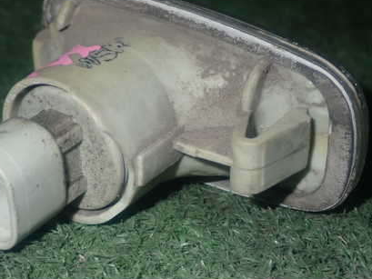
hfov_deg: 23.0
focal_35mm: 85
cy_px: 125
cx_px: 142
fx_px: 914
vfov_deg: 17.4
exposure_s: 1/60
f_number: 10
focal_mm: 10.35
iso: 320
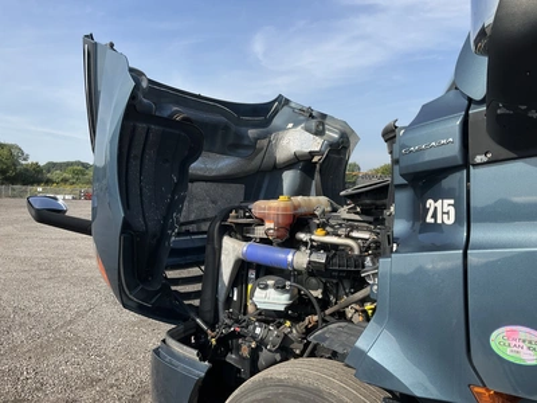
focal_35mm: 29
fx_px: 450
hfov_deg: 61.7
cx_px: 268
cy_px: 202
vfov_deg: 48.2
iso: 25
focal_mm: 3
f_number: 1.8
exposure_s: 1/1279
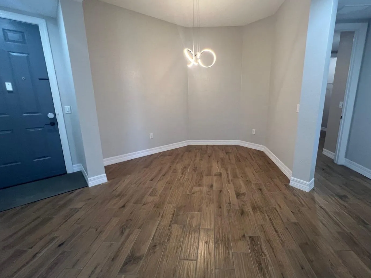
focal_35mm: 15
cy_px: 133
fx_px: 161
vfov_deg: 81.7
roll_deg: +0.5
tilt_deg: -12.2
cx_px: 202
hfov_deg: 97.9
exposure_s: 1/60
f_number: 1.8
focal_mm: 1.57
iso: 160
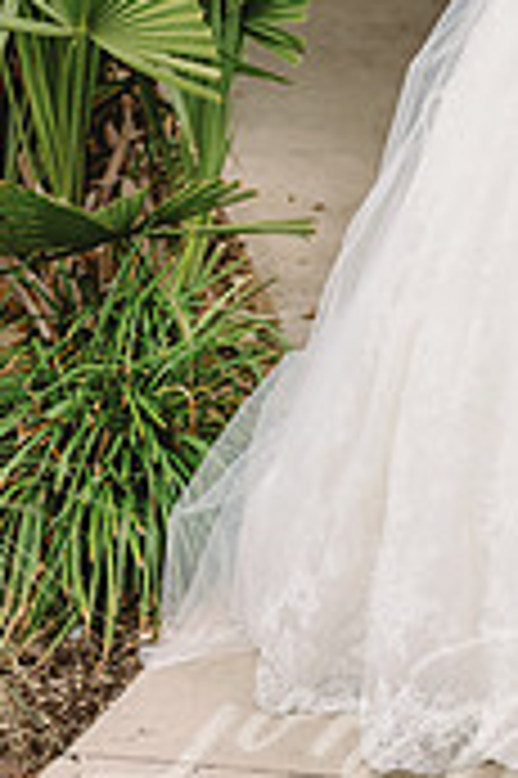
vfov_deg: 16.5
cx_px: 640
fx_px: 2595
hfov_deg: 11.2
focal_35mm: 120
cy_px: -108
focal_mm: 46
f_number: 2.8
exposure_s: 1/400
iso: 400
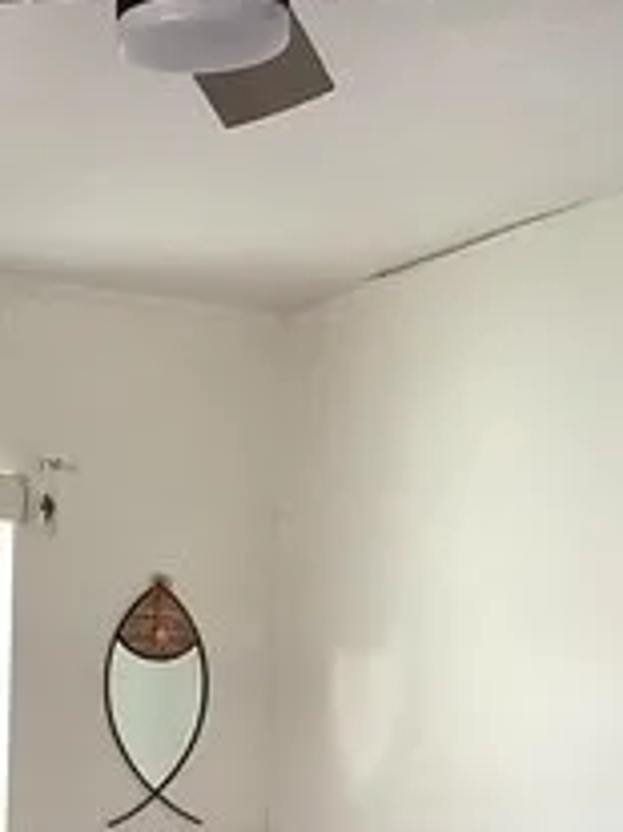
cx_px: -64
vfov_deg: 18.7
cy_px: 1129
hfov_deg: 15.0
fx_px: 2306
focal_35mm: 96
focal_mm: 3.3
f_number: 2.4
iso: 50
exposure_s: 1/50
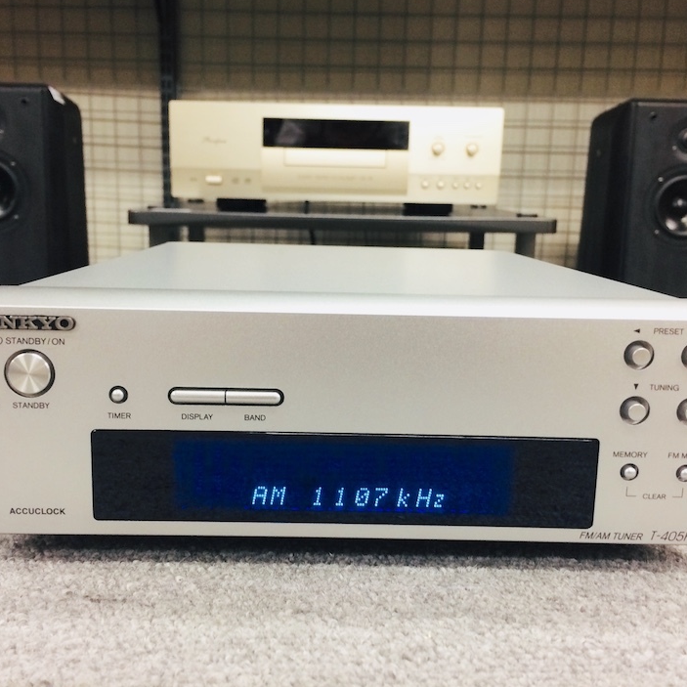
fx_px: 786
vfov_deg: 47.2
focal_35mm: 35
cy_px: 339
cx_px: 338
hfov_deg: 47.2
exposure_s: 1/30
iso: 100
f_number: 2.2
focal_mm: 4.15
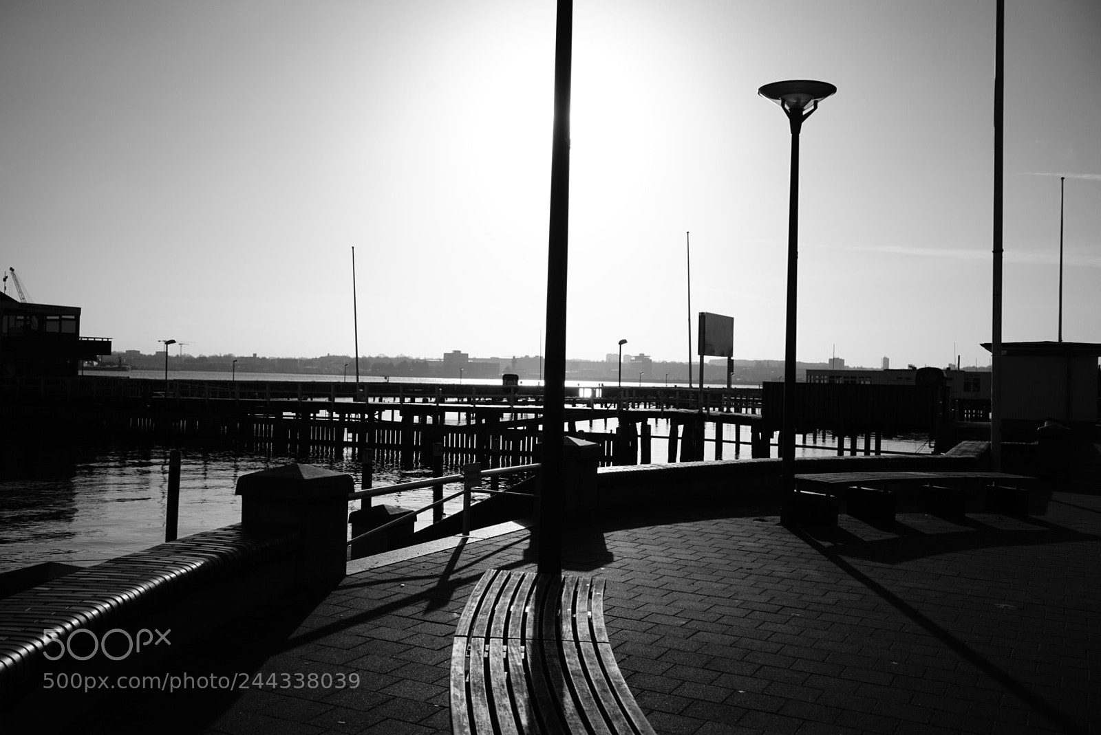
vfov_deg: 37.9
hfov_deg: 54.4
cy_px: 368
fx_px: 1071
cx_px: 550
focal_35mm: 35
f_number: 9
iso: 100
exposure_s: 1/1000
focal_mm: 35
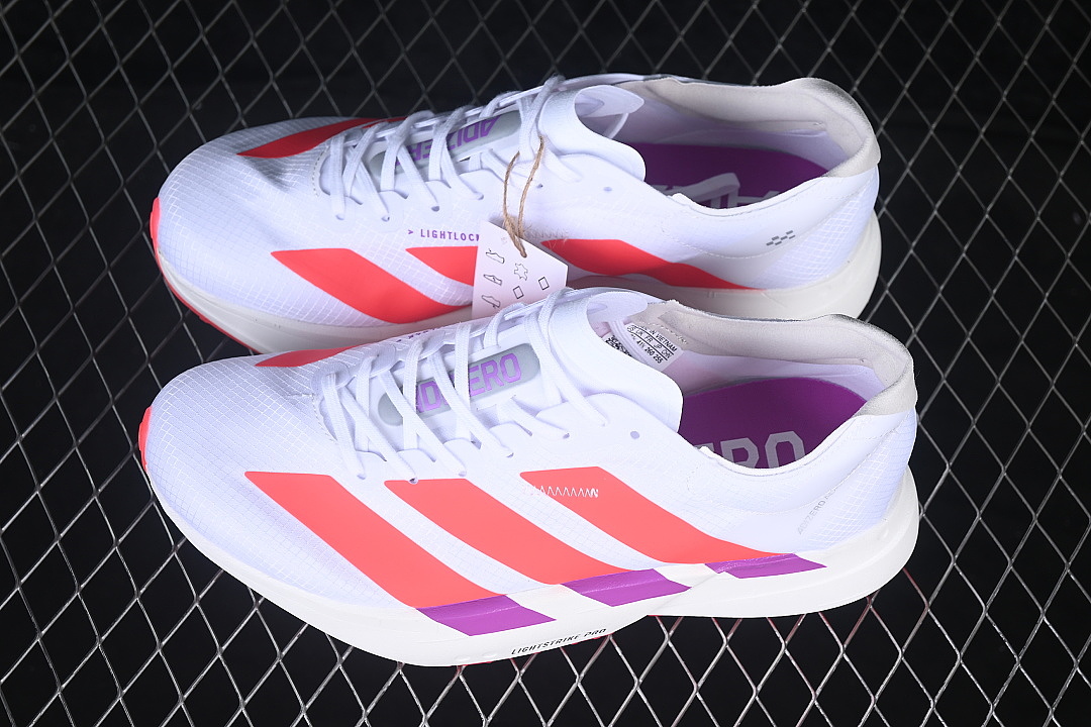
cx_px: 546
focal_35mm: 75
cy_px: 364
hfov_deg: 27.0
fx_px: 2273
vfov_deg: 18.2
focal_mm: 50
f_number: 7.1
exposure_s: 1/80
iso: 160
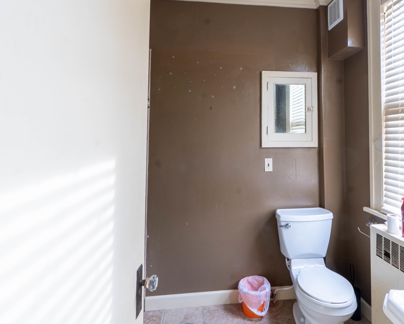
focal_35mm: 19
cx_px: 244
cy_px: 156
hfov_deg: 82.2
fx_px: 227
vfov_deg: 70.8
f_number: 8
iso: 400
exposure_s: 1/50
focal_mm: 16
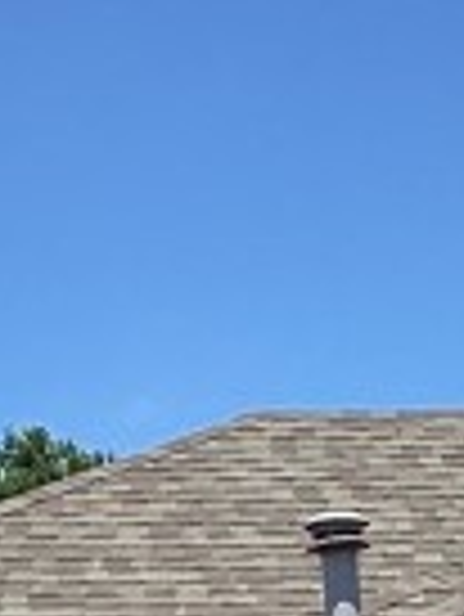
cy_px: 1245
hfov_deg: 6.4
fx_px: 4140
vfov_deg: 8.1
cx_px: 428
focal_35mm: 232
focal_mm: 3.3
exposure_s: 1/1181
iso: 25
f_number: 2.4
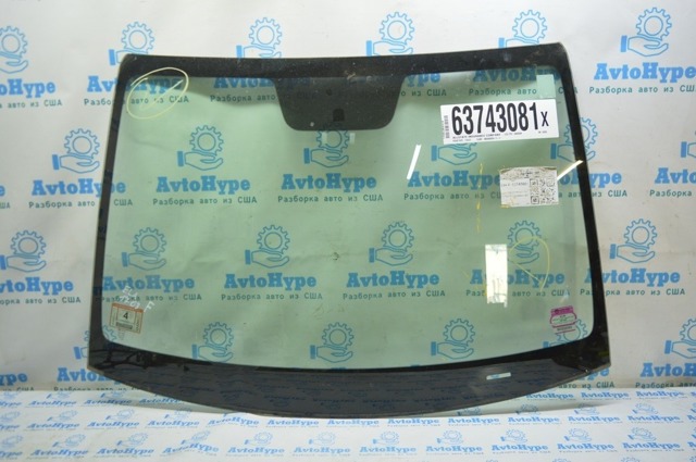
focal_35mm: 27
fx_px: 521
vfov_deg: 47.8
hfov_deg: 67.4
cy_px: 231
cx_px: 348
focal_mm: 18
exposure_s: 1/60
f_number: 3.5
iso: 400
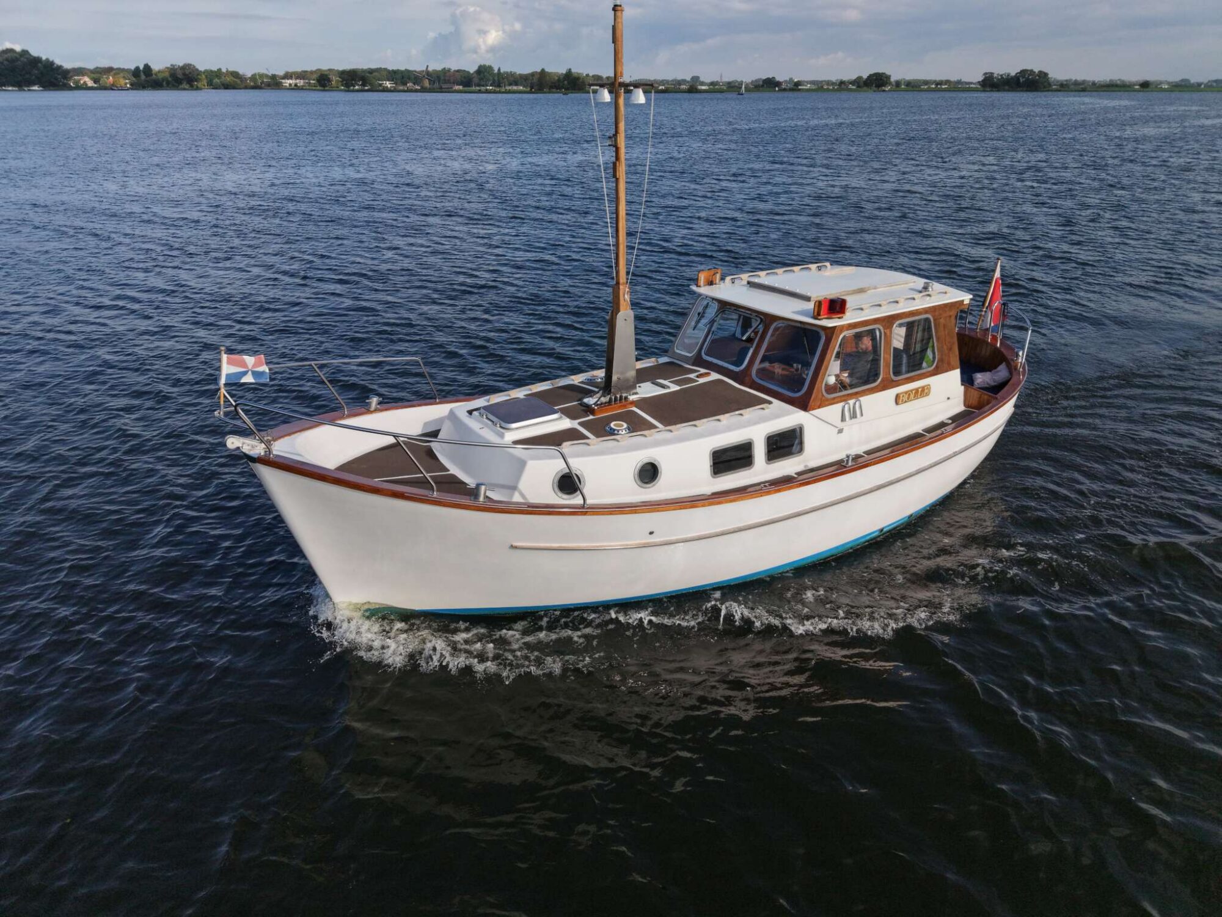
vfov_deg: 56.8
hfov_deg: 71.6
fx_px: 847
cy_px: 458
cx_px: 611
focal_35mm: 24
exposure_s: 1/725
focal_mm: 8.67
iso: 200
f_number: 1.8
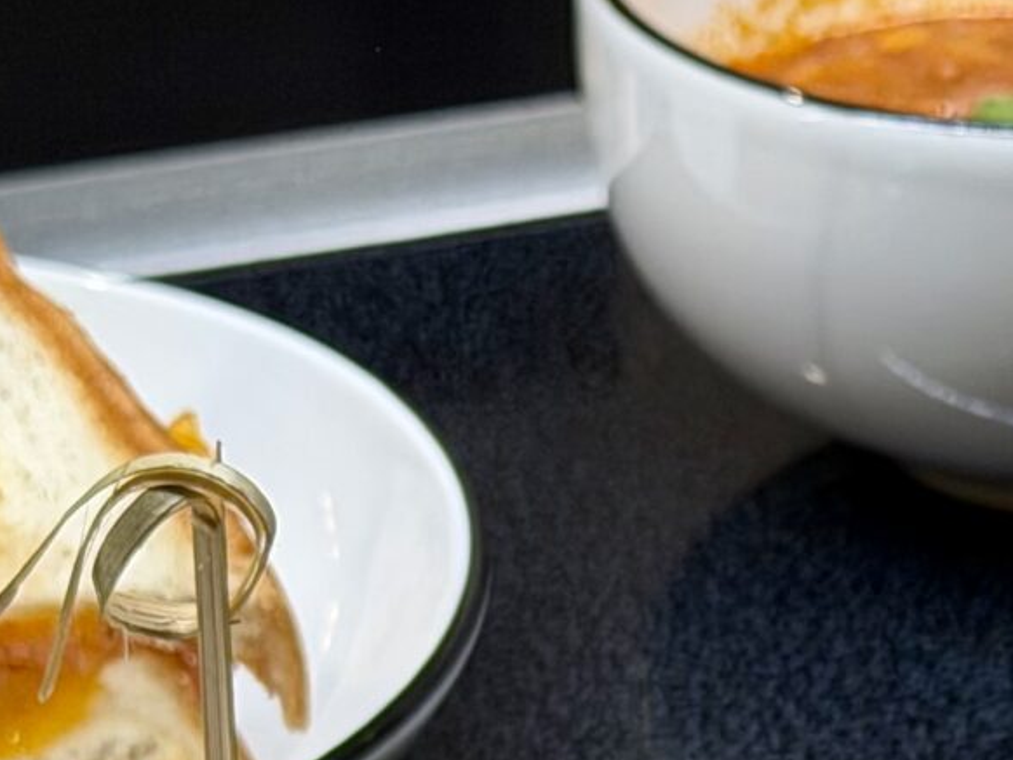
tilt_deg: -33.7
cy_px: 1416
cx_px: 1667
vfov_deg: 6.9
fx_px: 6177
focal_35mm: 211
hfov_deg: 9.1
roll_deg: -2.2
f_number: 1.78
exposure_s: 1/120
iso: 80
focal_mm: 6.76
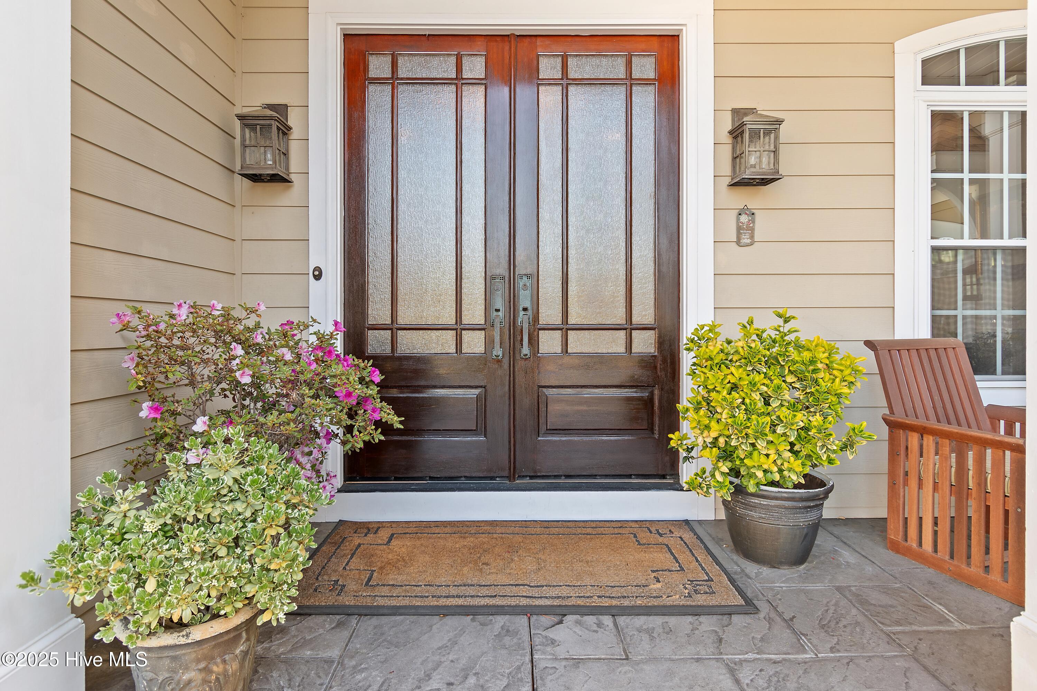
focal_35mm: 19
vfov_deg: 64.6
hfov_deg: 86.9
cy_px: 346
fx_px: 547
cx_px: 518
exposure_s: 1/13
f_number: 4.8
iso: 100
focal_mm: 13
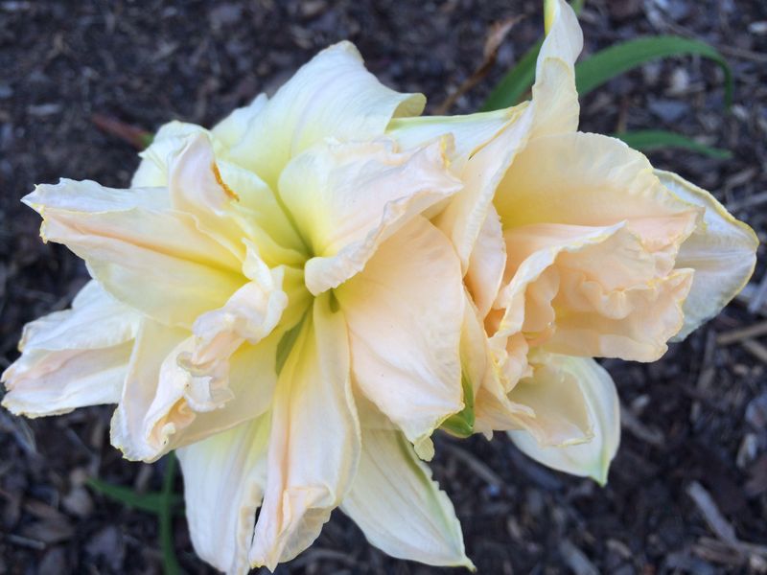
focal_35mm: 30
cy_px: 288
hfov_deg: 60.0
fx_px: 665
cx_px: 384
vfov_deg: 46.8
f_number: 2.2
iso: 32
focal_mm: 4.12
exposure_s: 1/354
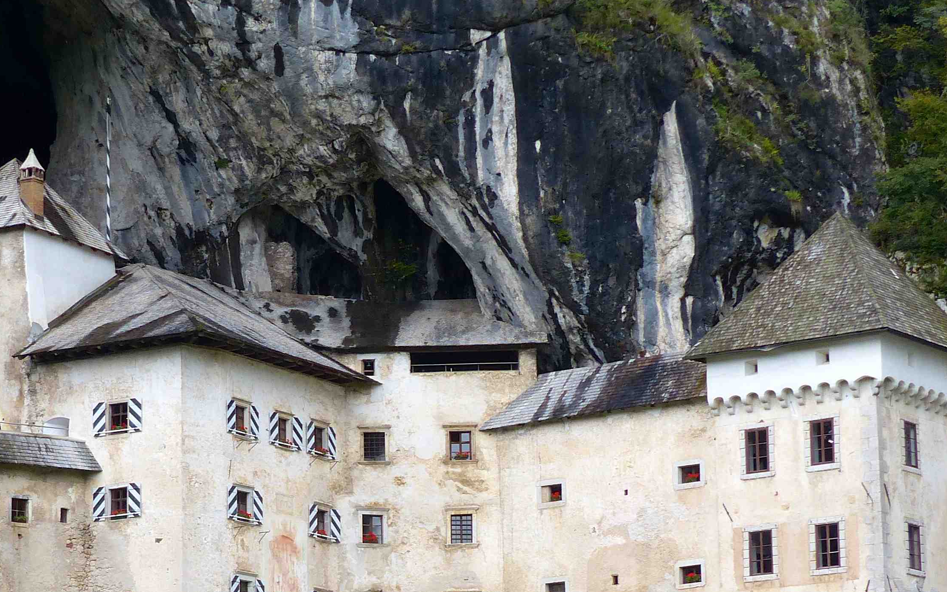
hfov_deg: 16.3
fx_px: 3304
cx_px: 275
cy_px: 494
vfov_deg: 10.2
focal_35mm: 128
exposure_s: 1/250
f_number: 4
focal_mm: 11.4
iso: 100
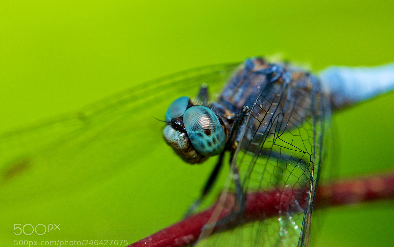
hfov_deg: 15.1
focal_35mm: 138
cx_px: 197
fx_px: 1482
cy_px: 131
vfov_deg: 9.5
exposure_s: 1/500
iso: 640
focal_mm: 90
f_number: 8
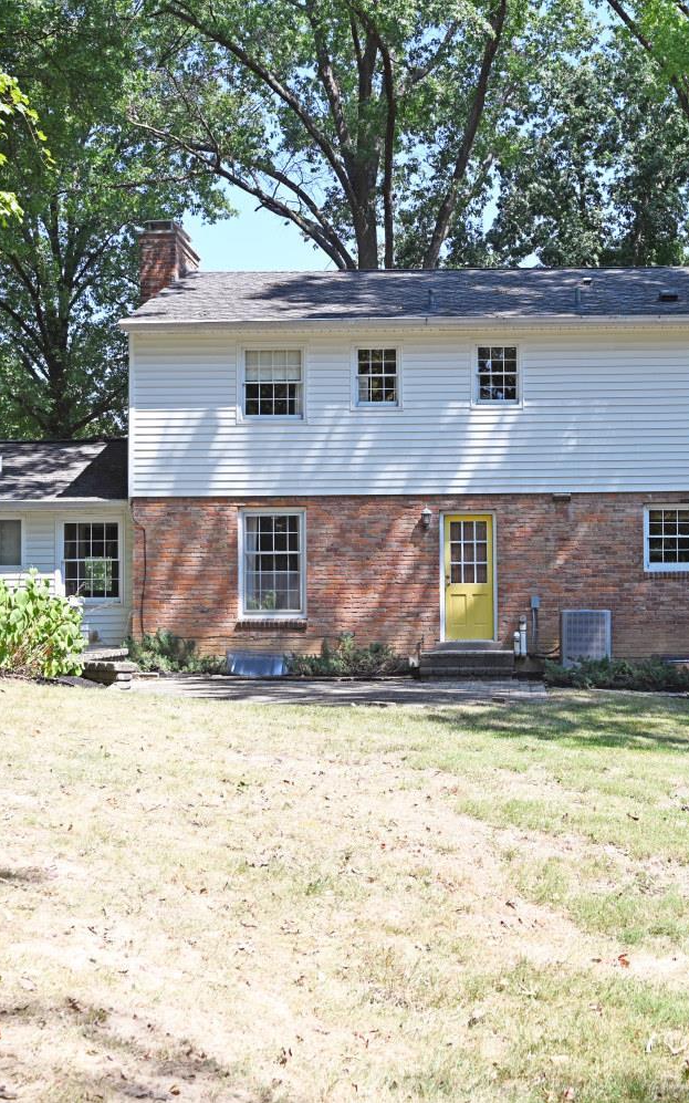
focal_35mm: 46
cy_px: 552
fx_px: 1382
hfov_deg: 27.7
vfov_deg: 43.5
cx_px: 490
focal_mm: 30
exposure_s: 1/250
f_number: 5.6
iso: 100
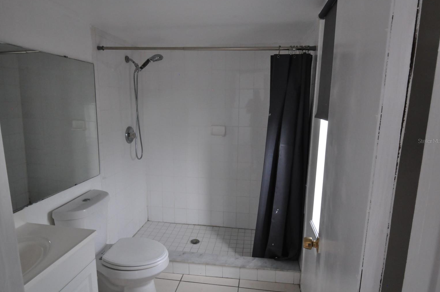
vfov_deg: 60.5
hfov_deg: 82.5
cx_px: 212
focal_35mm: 21
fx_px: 251
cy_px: 141
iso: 1600
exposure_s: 1/40
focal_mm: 13
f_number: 18
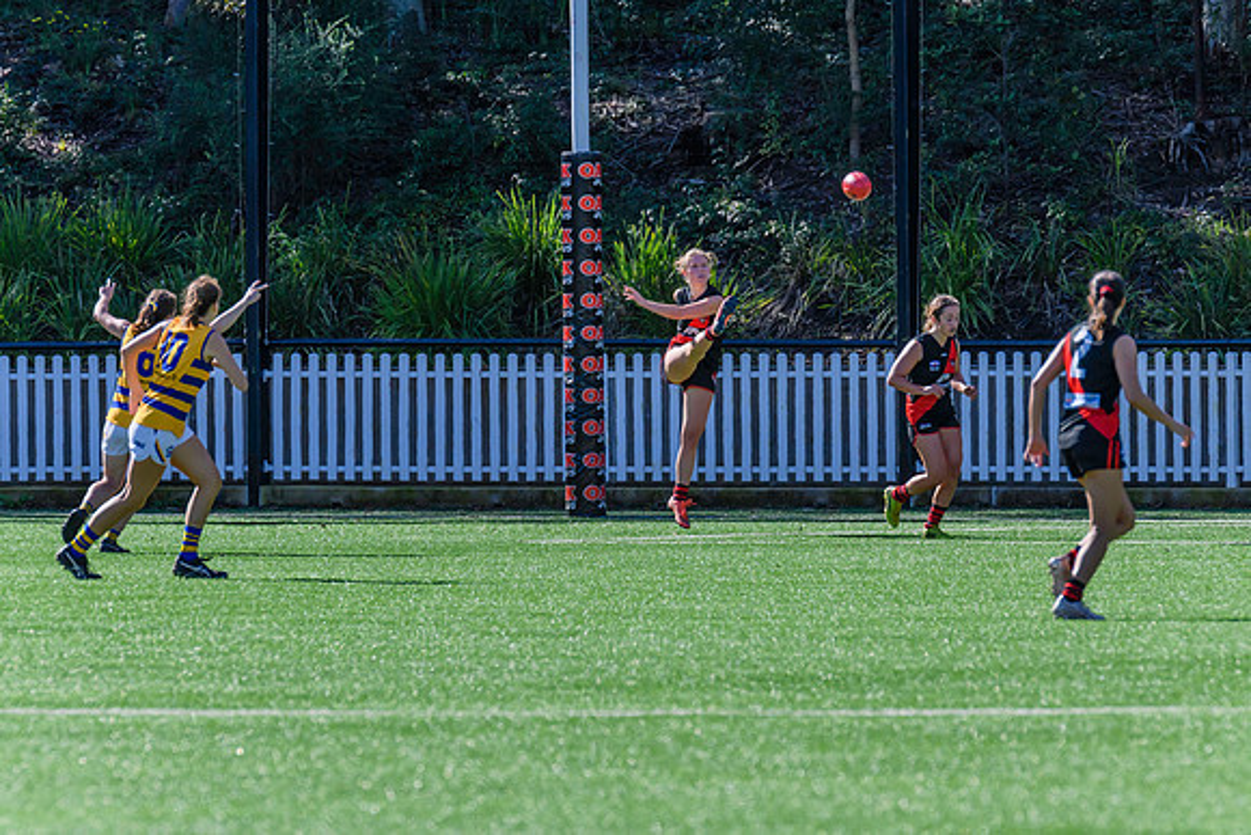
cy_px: 431
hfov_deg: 4.1
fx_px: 17657
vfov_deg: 2.7
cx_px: 647
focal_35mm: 508
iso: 800
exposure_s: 1/1600
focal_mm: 420
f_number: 7.1
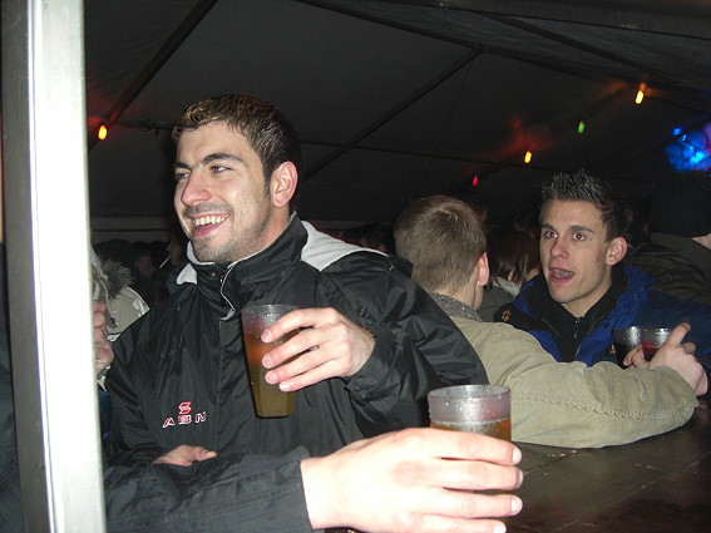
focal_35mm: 38
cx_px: 356
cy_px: 266
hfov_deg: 49.0
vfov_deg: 37.7
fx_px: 780
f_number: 2.8
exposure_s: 1/60
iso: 200
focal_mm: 7.9
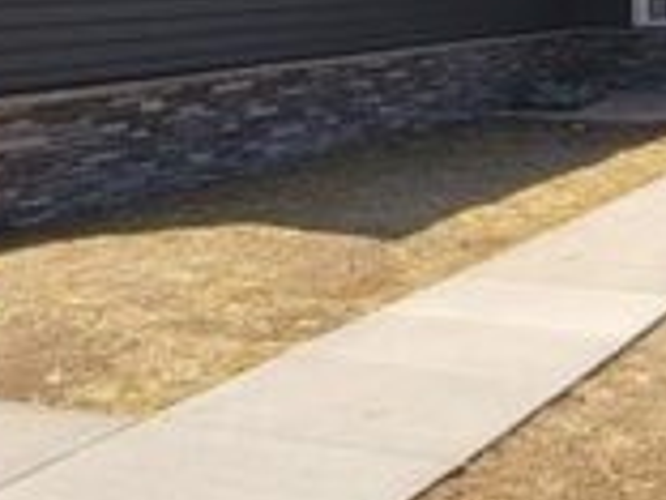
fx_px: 1231
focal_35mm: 64
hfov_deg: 28.2
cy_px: -218
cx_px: 687
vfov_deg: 20.2
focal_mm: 2.2
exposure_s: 1/1429
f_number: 2.2
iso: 50
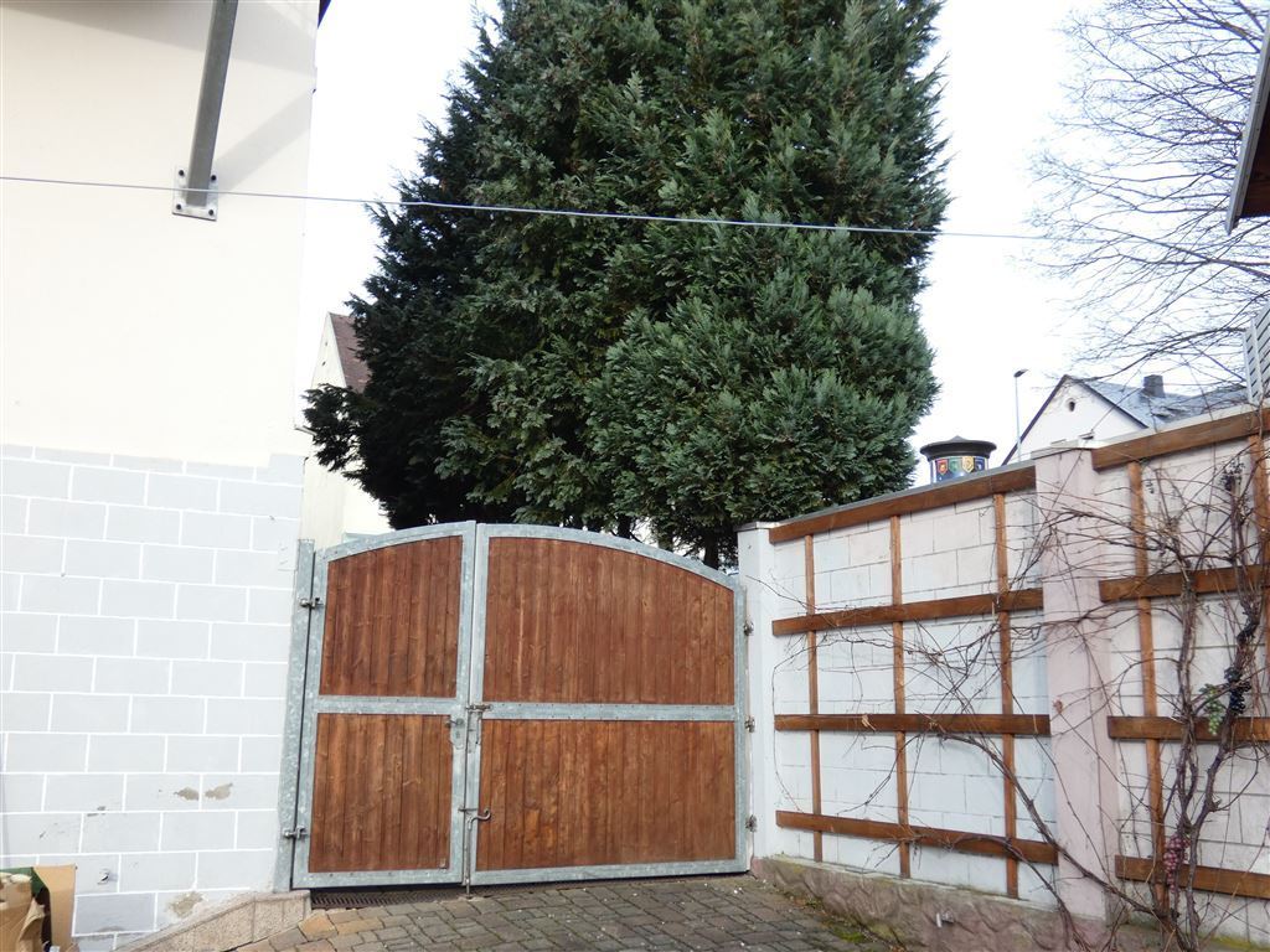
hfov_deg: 52.6
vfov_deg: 40.7
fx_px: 1284
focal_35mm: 35
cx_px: 635
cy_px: 476
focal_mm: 6.2
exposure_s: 1/160
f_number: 3.4
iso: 80
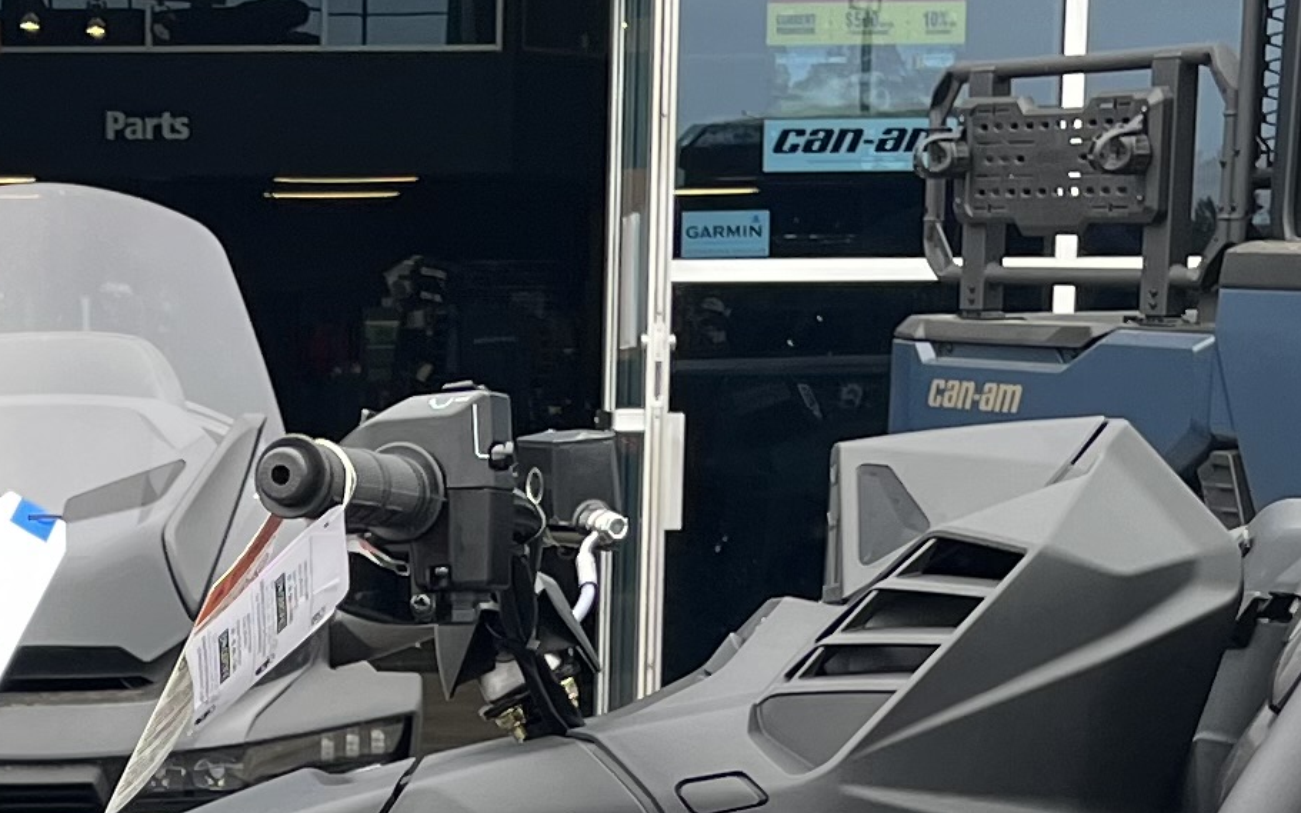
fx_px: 4325
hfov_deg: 16.8
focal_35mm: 122
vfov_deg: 10.2
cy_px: 1413
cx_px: 96
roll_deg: +1.8
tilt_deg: -13.6
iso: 50
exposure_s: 1/320
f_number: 1.6
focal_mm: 5.1
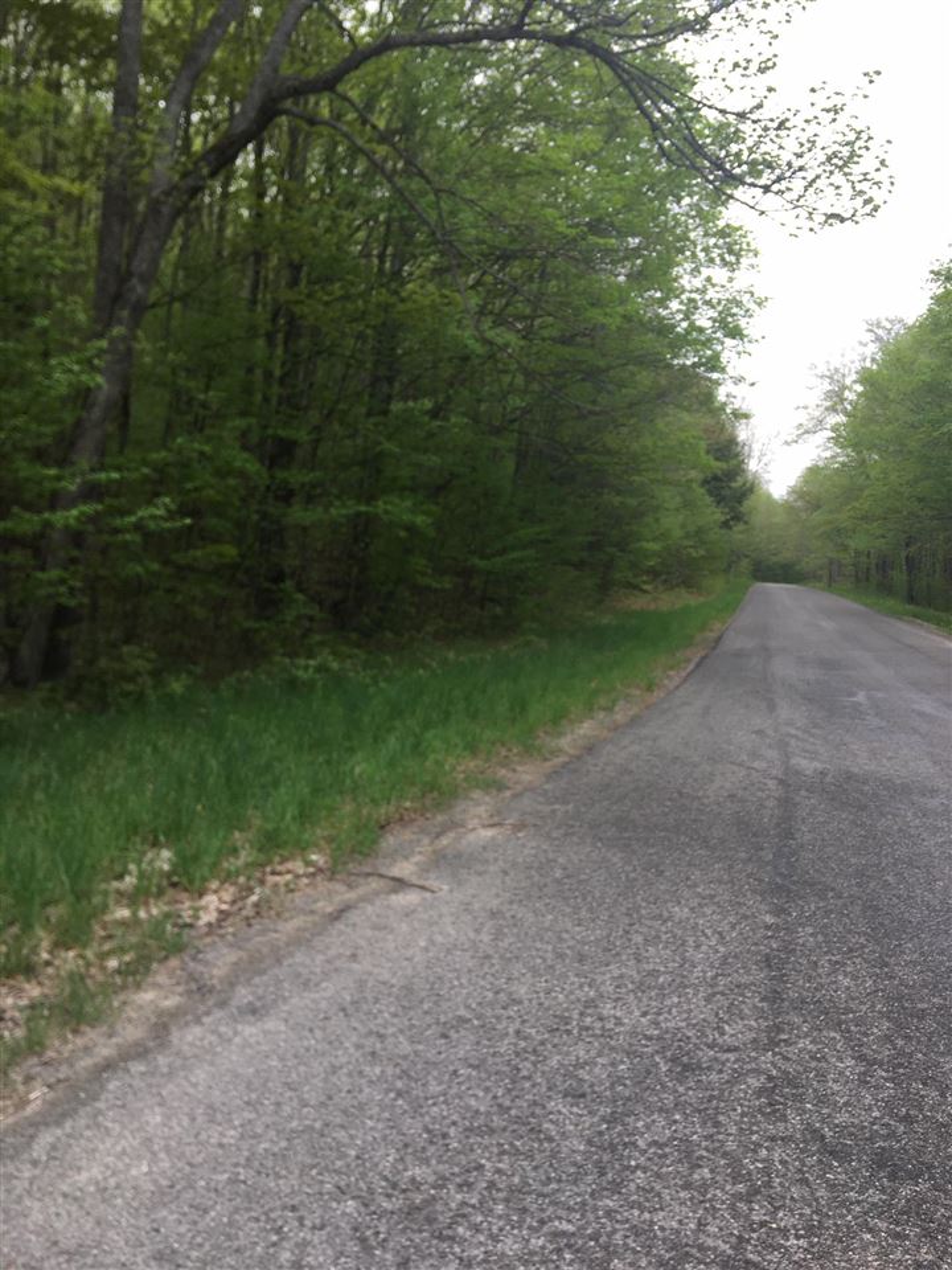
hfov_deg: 48.2
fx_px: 1063
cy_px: 635
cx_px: 476
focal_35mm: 29
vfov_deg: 61.7
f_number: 2.2
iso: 25
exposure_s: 1/206
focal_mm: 4.15
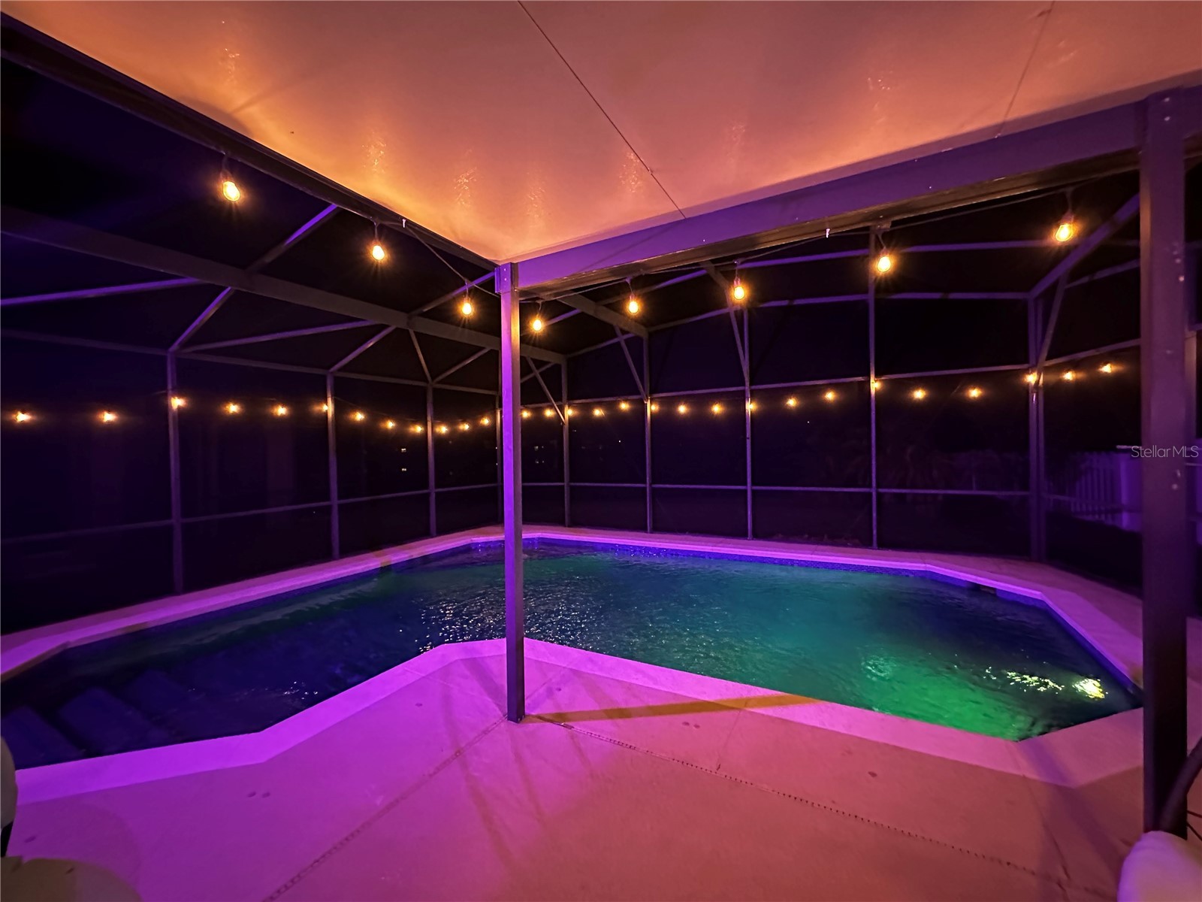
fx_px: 486
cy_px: 451
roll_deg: +1.9
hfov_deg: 102.1
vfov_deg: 85.7
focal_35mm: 14
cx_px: 601
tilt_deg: +0.5
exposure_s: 1/30
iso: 1250
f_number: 2.2
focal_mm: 2.22
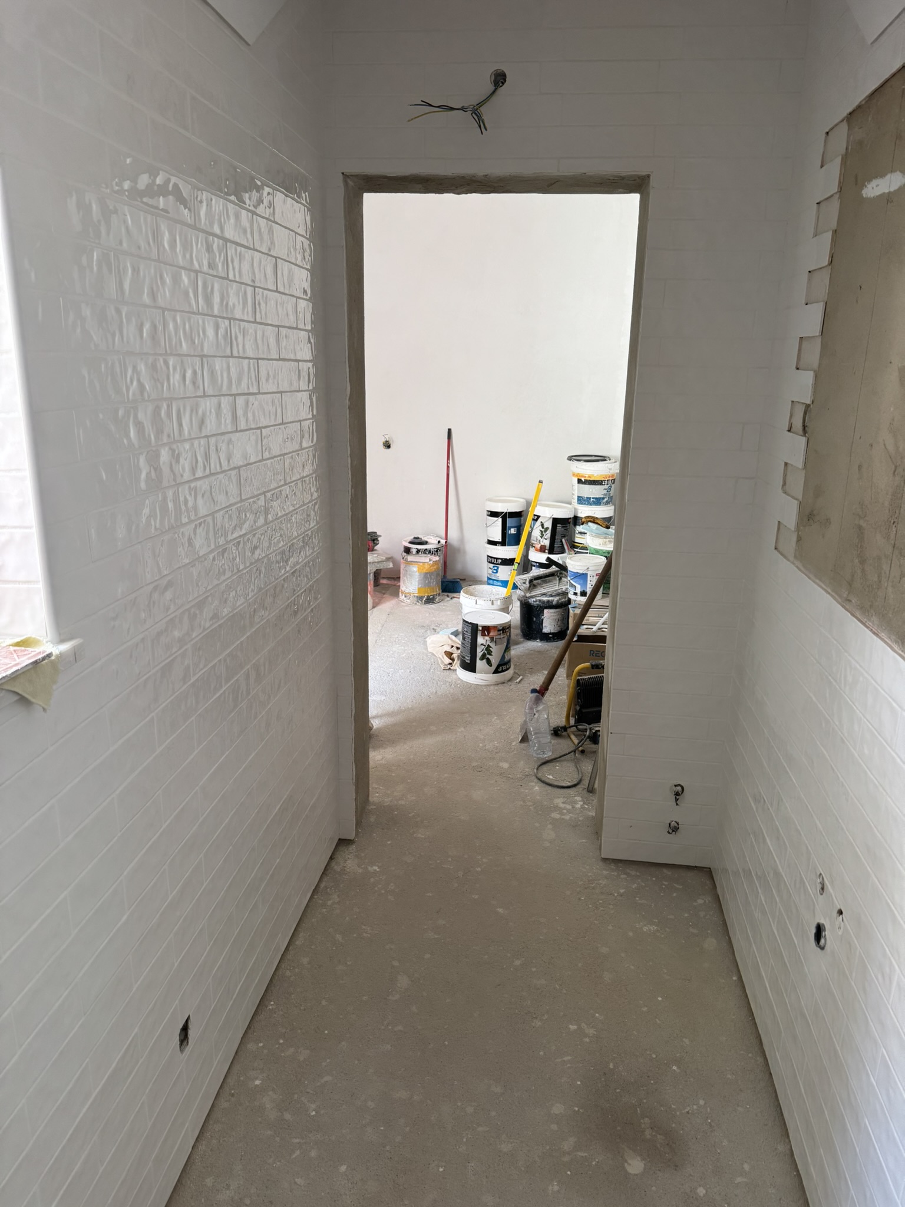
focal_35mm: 24
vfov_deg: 71.6
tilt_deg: -14.5
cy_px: 604
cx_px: 452
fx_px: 837
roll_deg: -1.4
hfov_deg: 56.8
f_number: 1.78
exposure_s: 1/100
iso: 125
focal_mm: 6.76
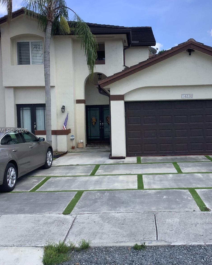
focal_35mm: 41
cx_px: 137
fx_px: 322
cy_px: 131
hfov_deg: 36.2
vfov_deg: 44.8
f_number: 2.4
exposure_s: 1/747
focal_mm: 3.3
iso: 25
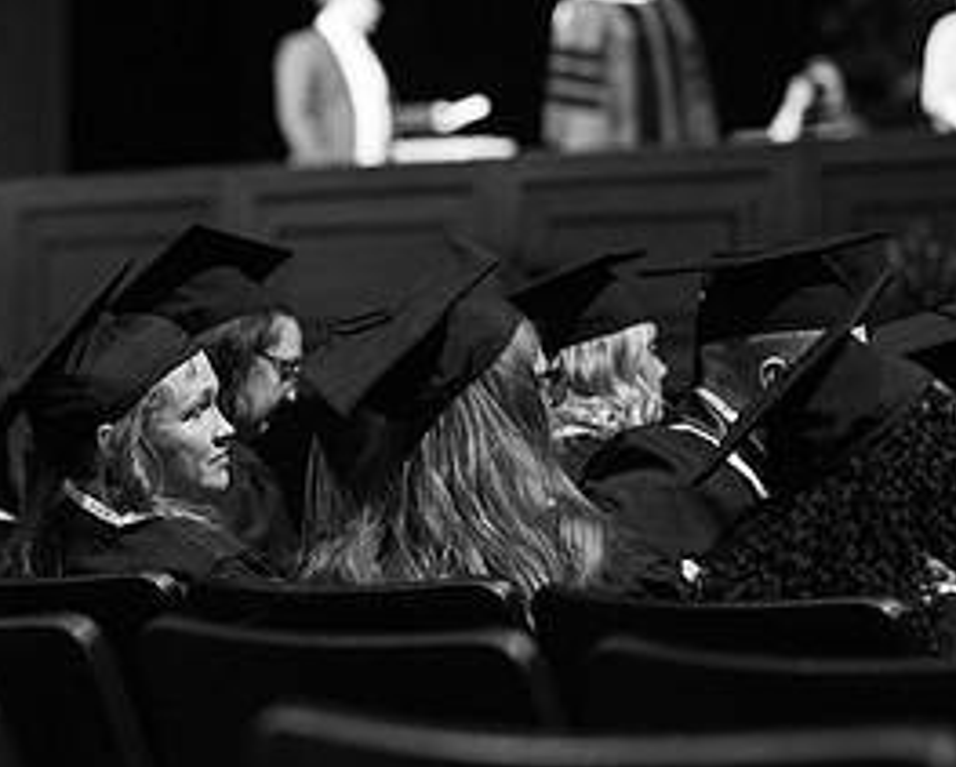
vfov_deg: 8.7
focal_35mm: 177
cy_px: 333
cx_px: 14
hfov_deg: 10.8
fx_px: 5014
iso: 4000
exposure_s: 1/250
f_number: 2.5
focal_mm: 85
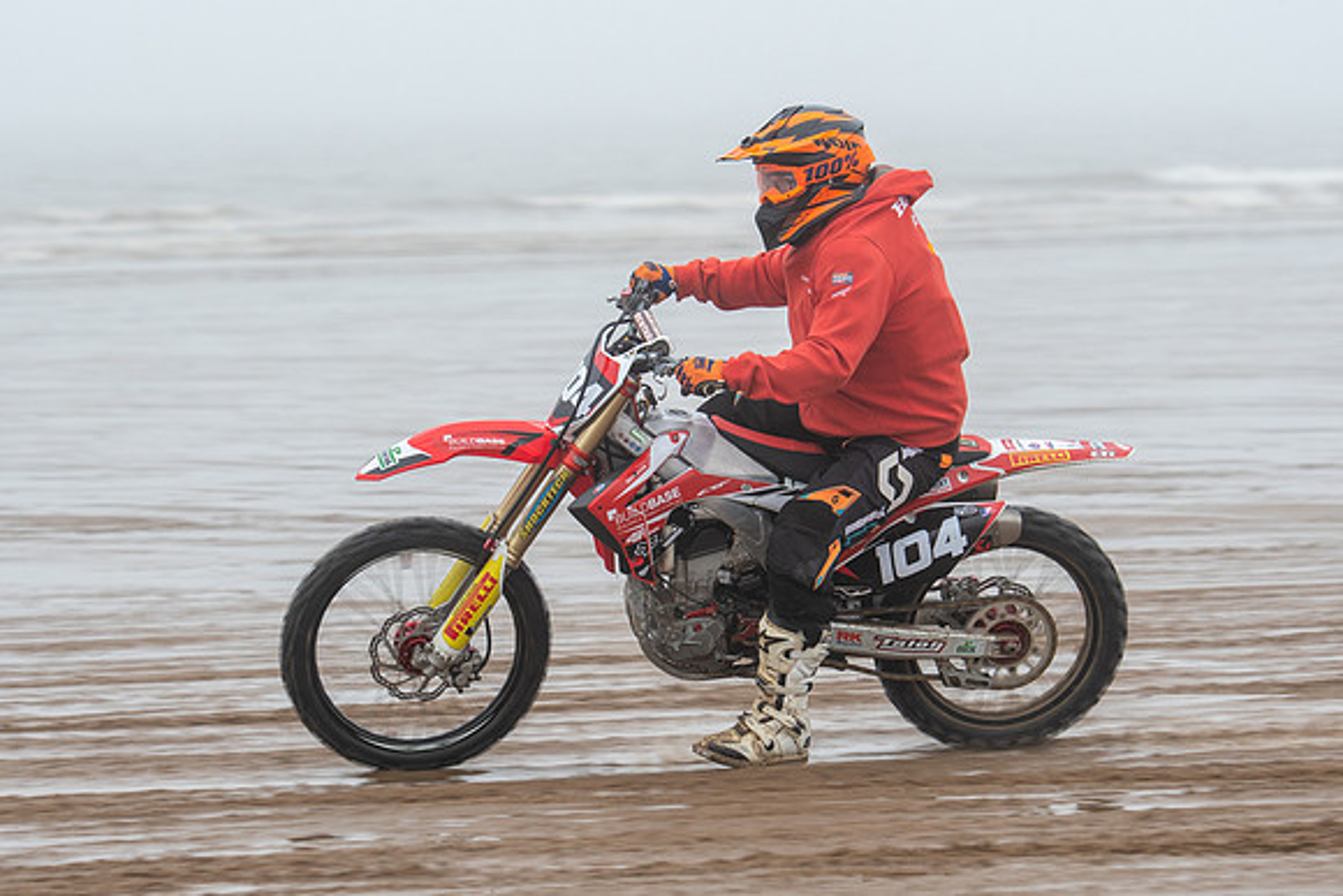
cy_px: 486
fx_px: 6461
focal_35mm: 173
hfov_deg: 11.9
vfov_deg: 7.9
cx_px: 670
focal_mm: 102
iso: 200
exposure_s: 1/400
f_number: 4
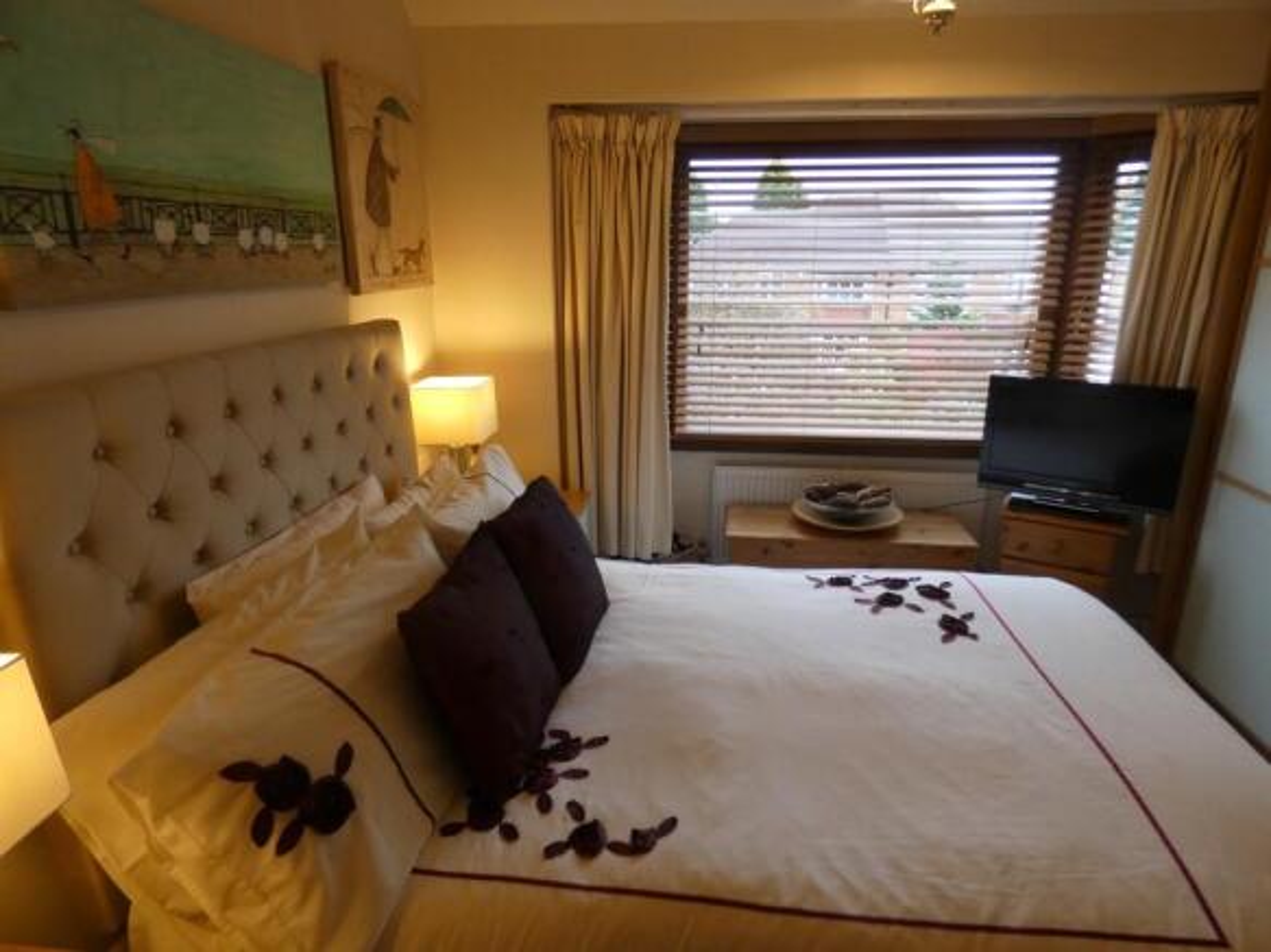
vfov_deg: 66.0
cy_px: 476
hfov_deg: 81.8
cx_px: 636
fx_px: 734
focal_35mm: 20
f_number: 2.8
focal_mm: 3.6
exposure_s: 1/60
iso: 250
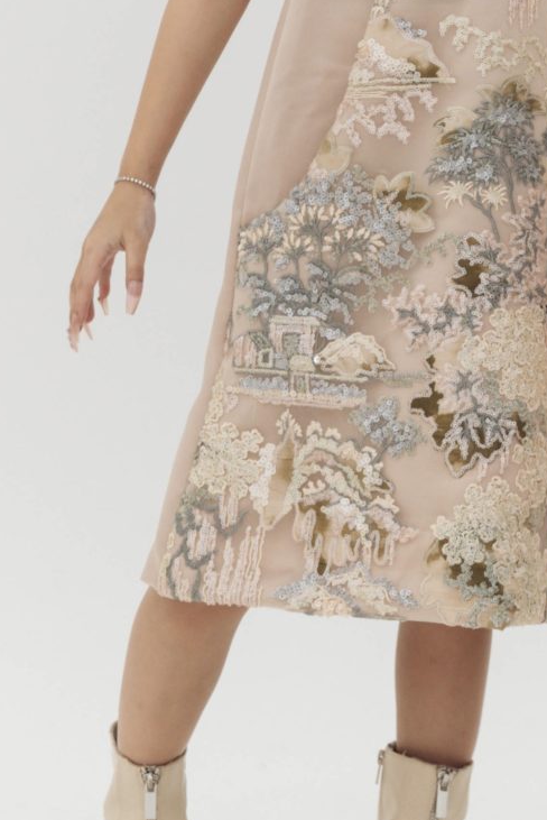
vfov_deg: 12.5
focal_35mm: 161
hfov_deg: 8.5
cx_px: 425
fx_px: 3666
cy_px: -79
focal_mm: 46
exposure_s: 1/125
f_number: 2.8
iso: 800
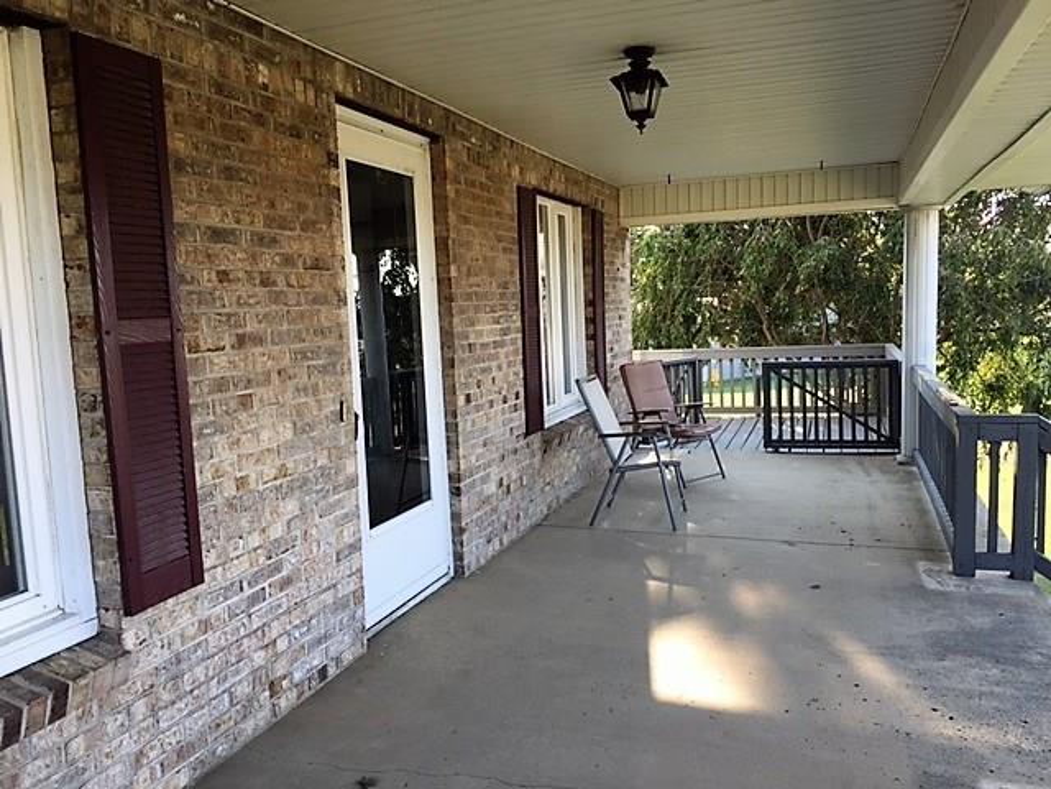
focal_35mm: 29
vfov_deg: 48.2
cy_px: 394
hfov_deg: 61.7
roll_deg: +2.2
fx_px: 880
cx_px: 526
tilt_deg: -7.3
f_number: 2.2
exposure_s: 1/207
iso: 32
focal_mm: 4.15
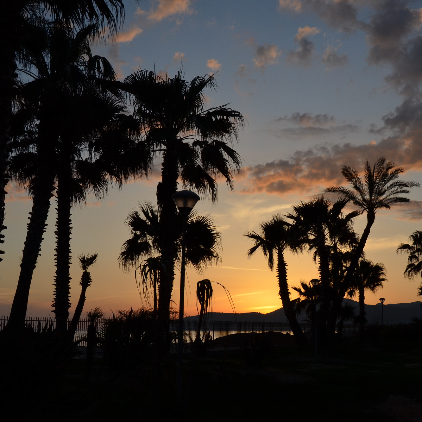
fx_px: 593
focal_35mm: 43
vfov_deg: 39.2
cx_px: 276
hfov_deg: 38.8
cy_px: 214
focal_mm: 22
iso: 320
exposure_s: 1/320
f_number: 11
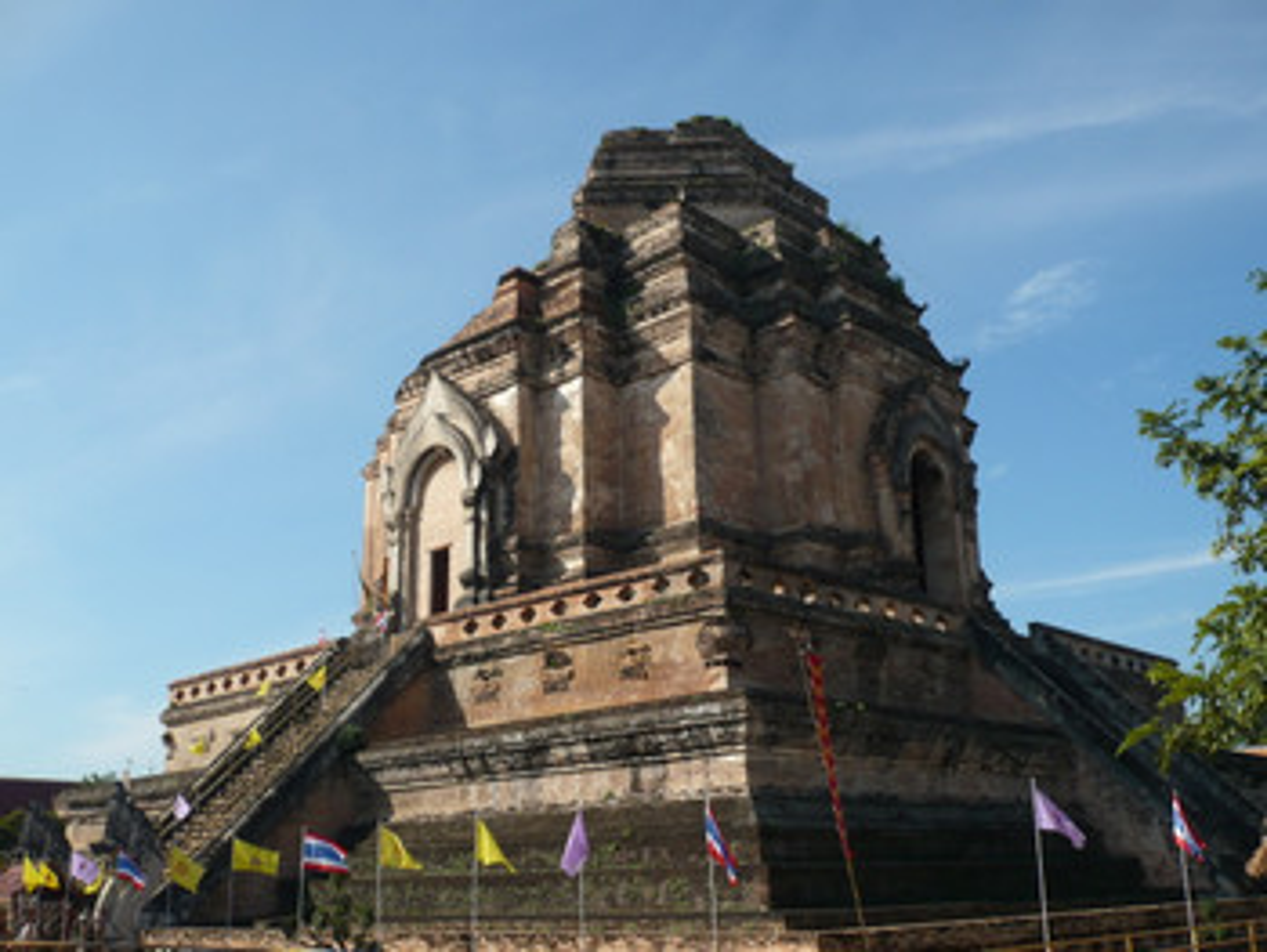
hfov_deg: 52.6
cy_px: 476
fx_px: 1282
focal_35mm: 35
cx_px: 634
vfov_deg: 40.7
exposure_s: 1/250
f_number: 8
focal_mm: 5.8
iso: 100
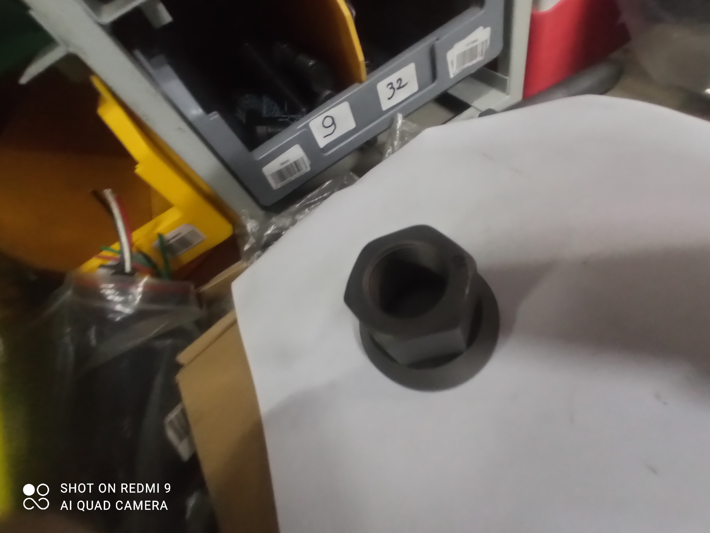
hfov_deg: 98.2
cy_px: 266
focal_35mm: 15
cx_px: 355
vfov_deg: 81.7
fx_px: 308
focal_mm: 1.65
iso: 828
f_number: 2.2
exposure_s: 1/25
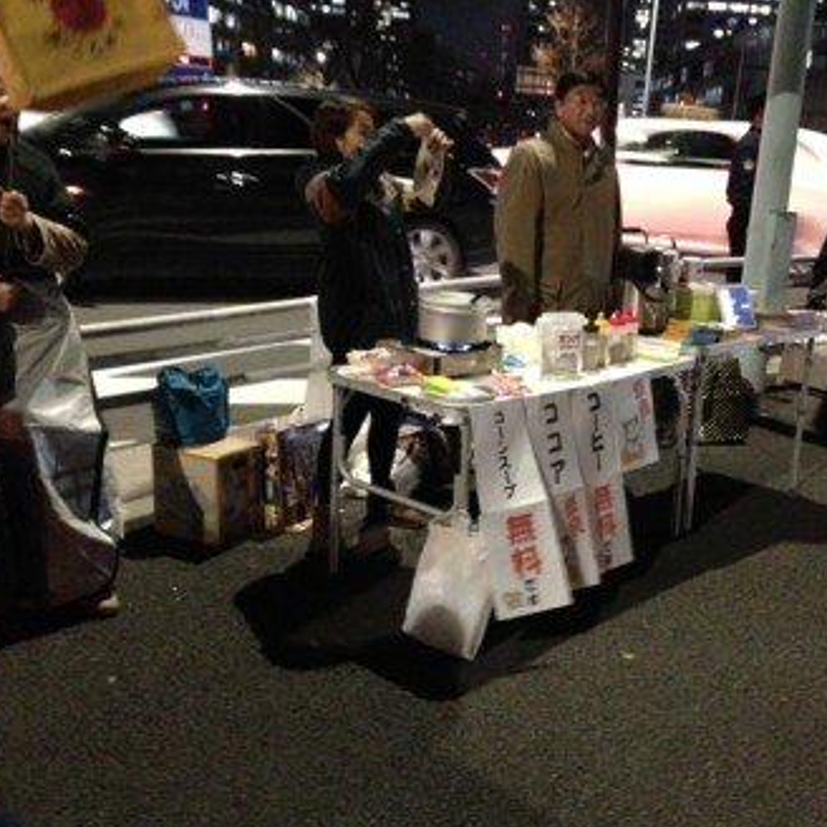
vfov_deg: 41.9
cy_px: 424
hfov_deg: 41.5
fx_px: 1081
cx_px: 532
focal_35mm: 40
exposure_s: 1/15
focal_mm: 4.13
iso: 800
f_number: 2.4
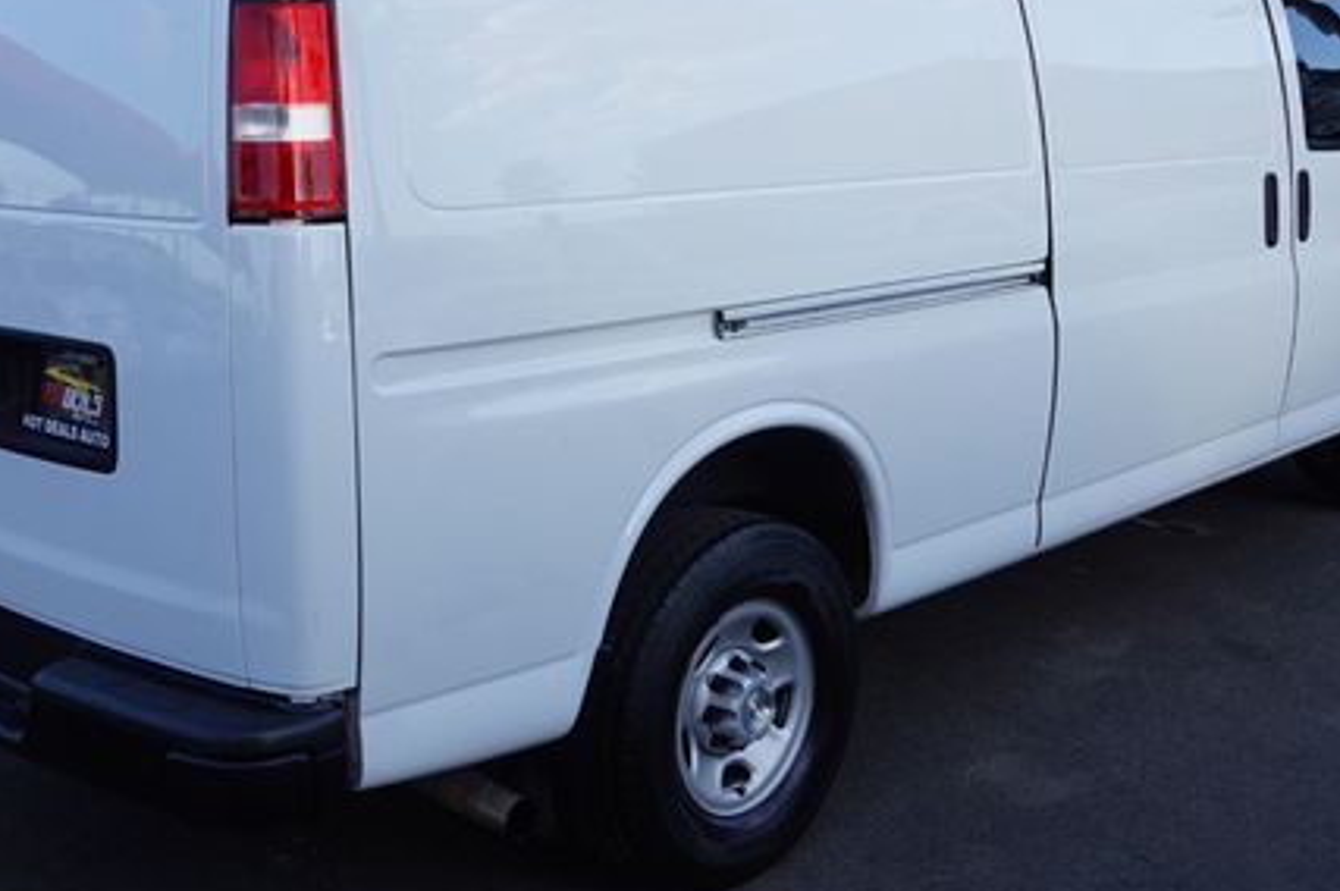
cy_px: 376
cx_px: 593
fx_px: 1674
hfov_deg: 43.6
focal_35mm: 45
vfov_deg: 29.8
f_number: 9
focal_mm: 20
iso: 100
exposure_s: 1/80
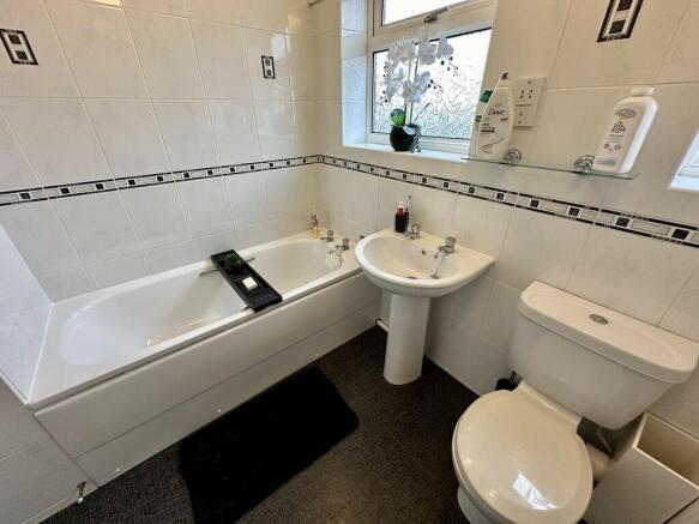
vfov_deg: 85.7
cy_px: 262
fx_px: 283
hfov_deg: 102.1
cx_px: 350
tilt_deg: -28.1
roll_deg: +0.6
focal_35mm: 14
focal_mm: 2.22
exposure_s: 1/100
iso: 250
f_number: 2.2
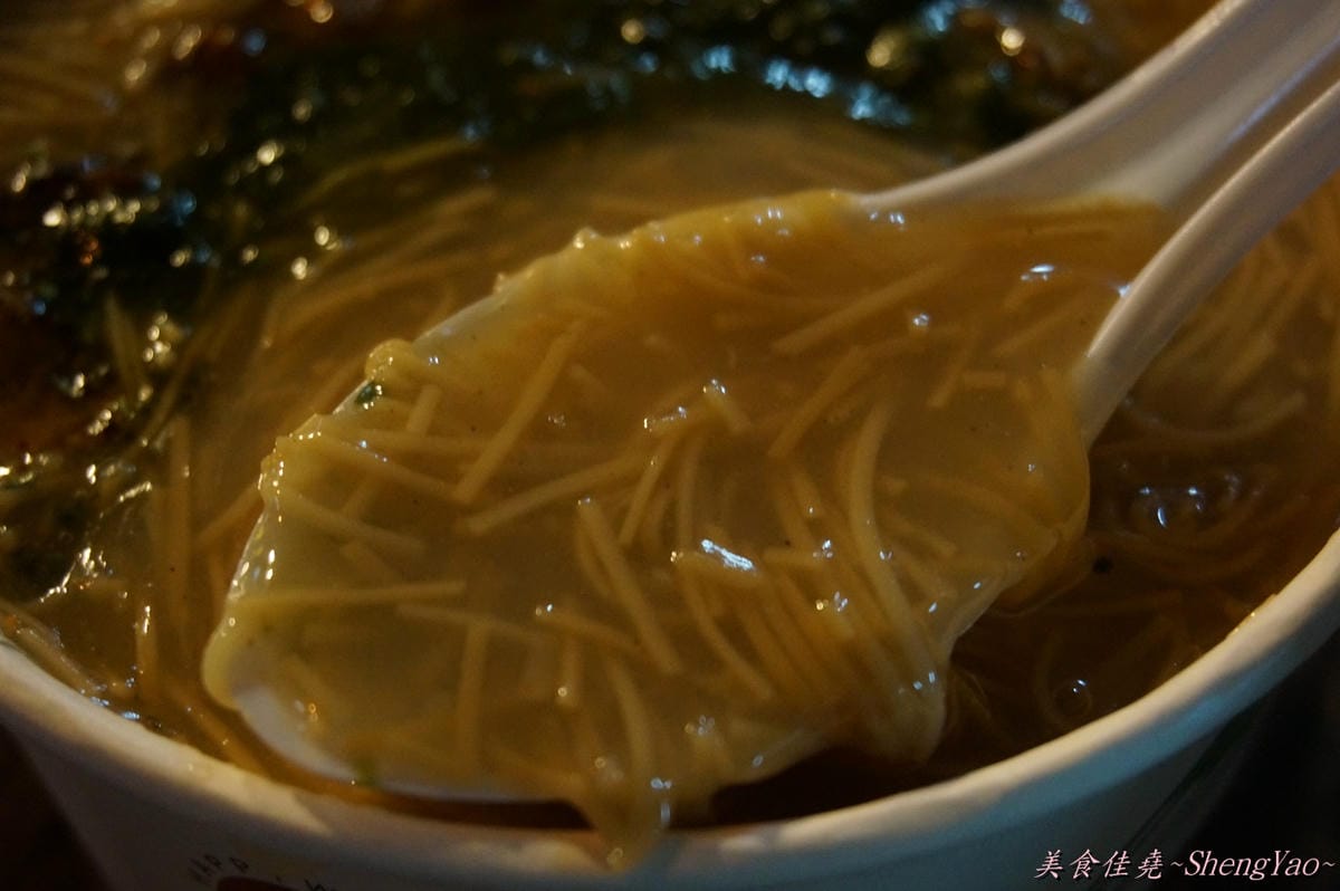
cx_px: 670
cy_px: 446
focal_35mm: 58
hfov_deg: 34.2
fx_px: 2176
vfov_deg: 23.1
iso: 3200
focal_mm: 39
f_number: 5.6
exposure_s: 1/50
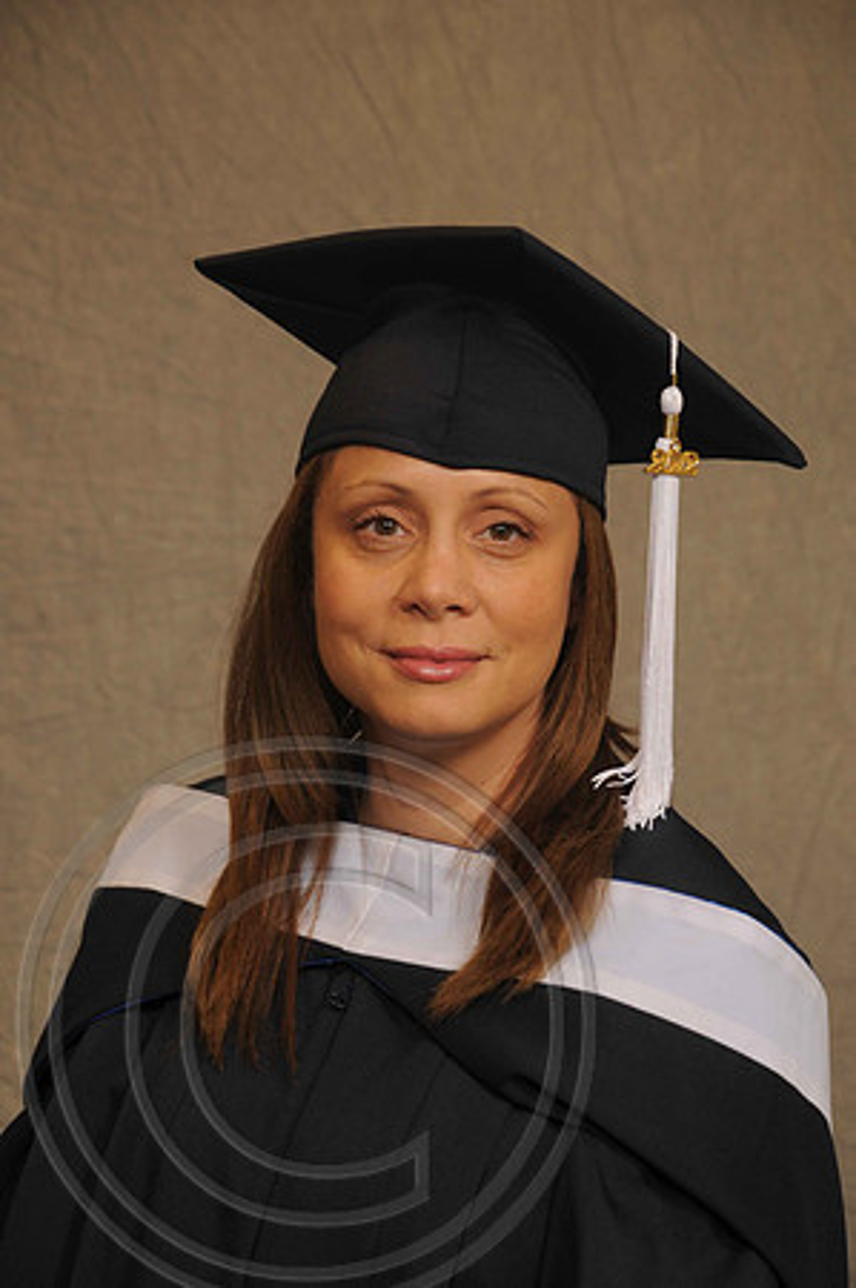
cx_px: 428
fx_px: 4826
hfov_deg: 10.1
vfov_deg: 15.2
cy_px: 644
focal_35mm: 135
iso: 200
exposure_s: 1/60
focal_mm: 90
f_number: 6.3
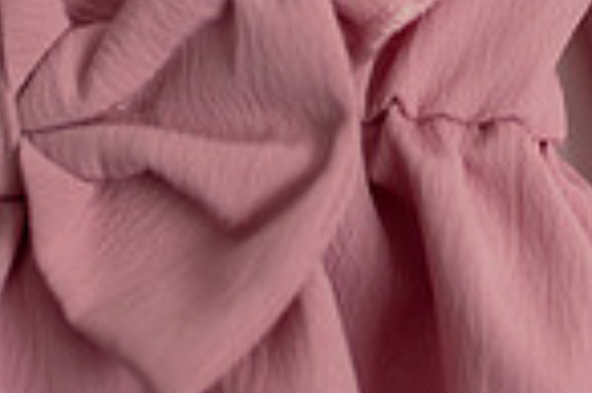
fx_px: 2283
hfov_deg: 14.8
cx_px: 365
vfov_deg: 9.6
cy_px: -188
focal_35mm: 139
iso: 800
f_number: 2.5
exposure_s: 1/250
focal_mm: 35
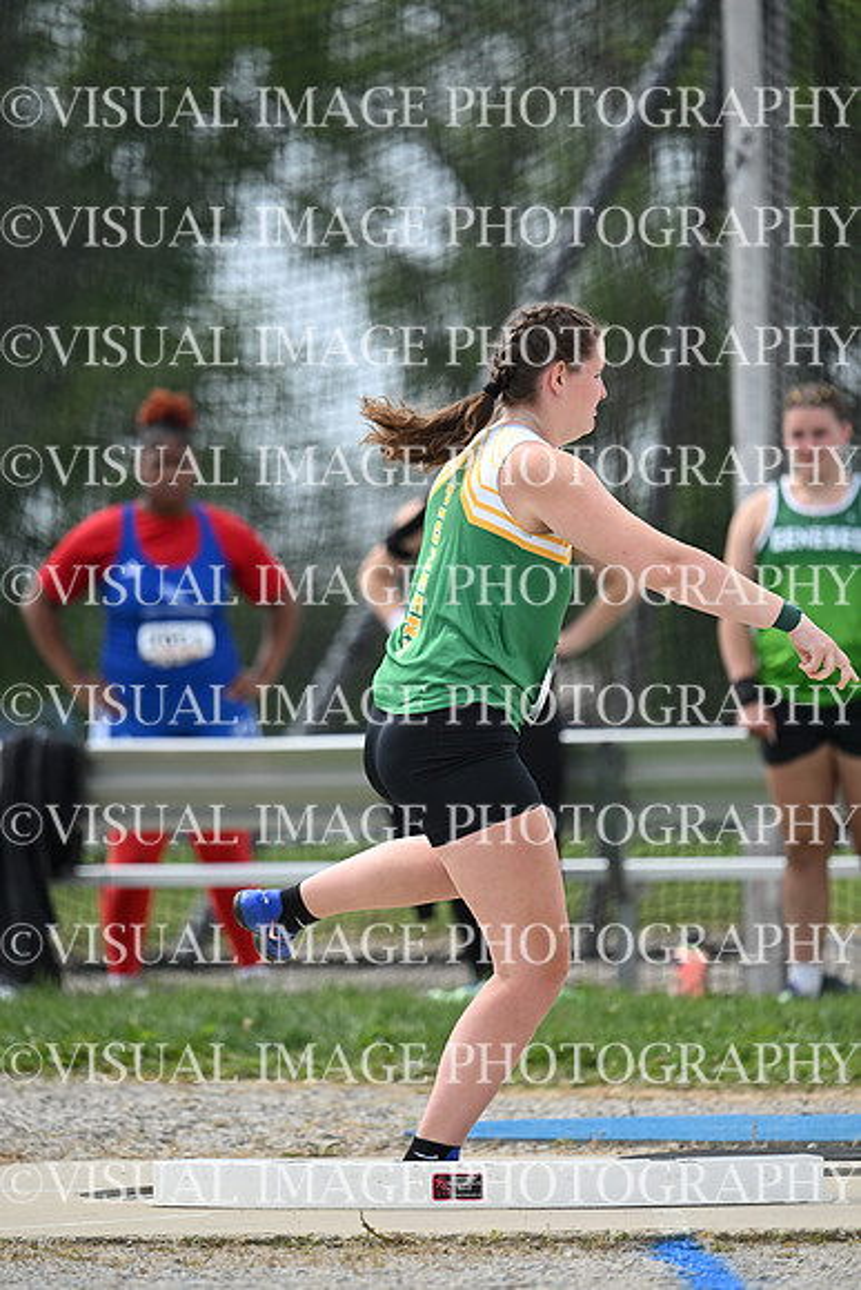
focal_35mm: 400
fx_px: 14340
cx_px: 430
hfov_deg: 3.4
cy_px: 645
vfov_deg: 5.2
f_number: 4.5
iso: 500
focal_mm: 400
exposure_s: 1/2500
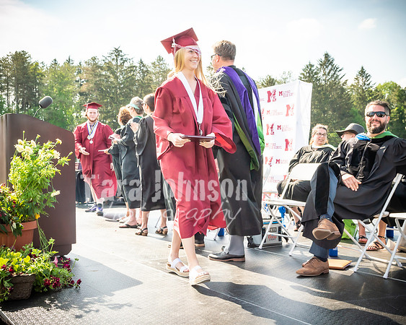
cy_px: 162
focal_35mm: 46
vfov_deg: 32.9
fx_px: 549
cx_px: 203
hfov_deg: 40.6
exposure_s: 1/500
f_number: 7.1
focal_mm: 27
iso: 200
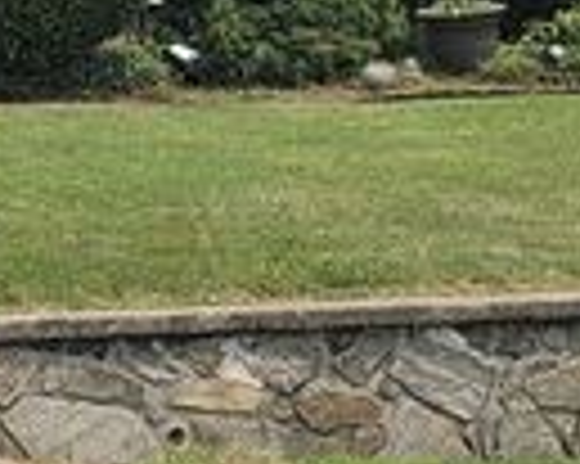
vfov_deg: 10.3
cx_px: -522
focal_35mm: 148
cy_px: -70
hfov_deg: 11.8
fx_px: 2539
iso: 32
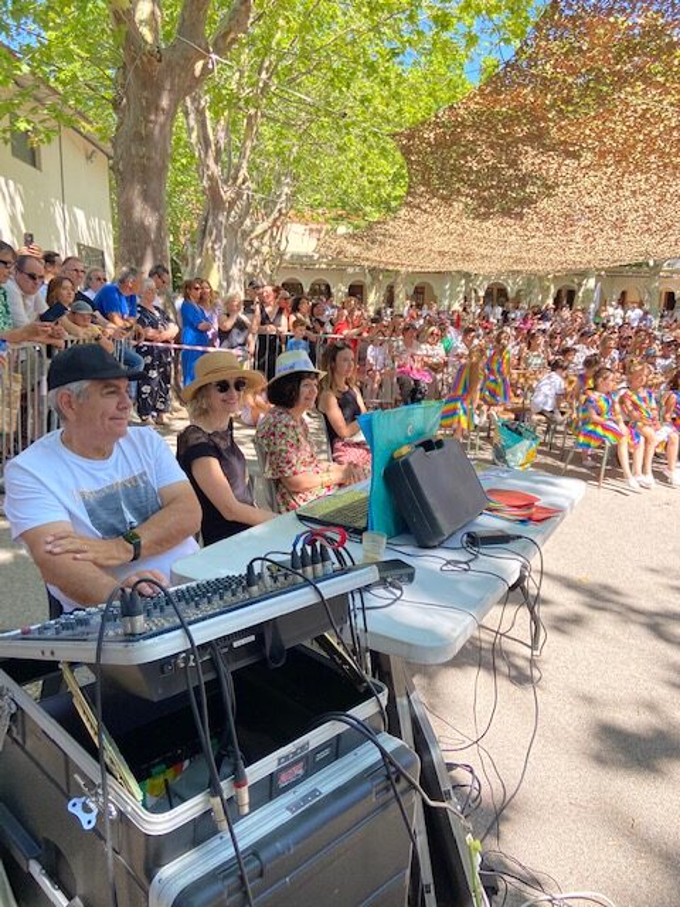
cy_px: 454
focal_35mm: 26
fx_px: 681
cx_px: 340
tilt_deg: -10.1
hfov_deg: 53.1
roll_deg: -1.4
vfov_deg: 67.3
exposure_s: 1/479
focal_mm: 4.25
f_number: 1.8
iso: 32
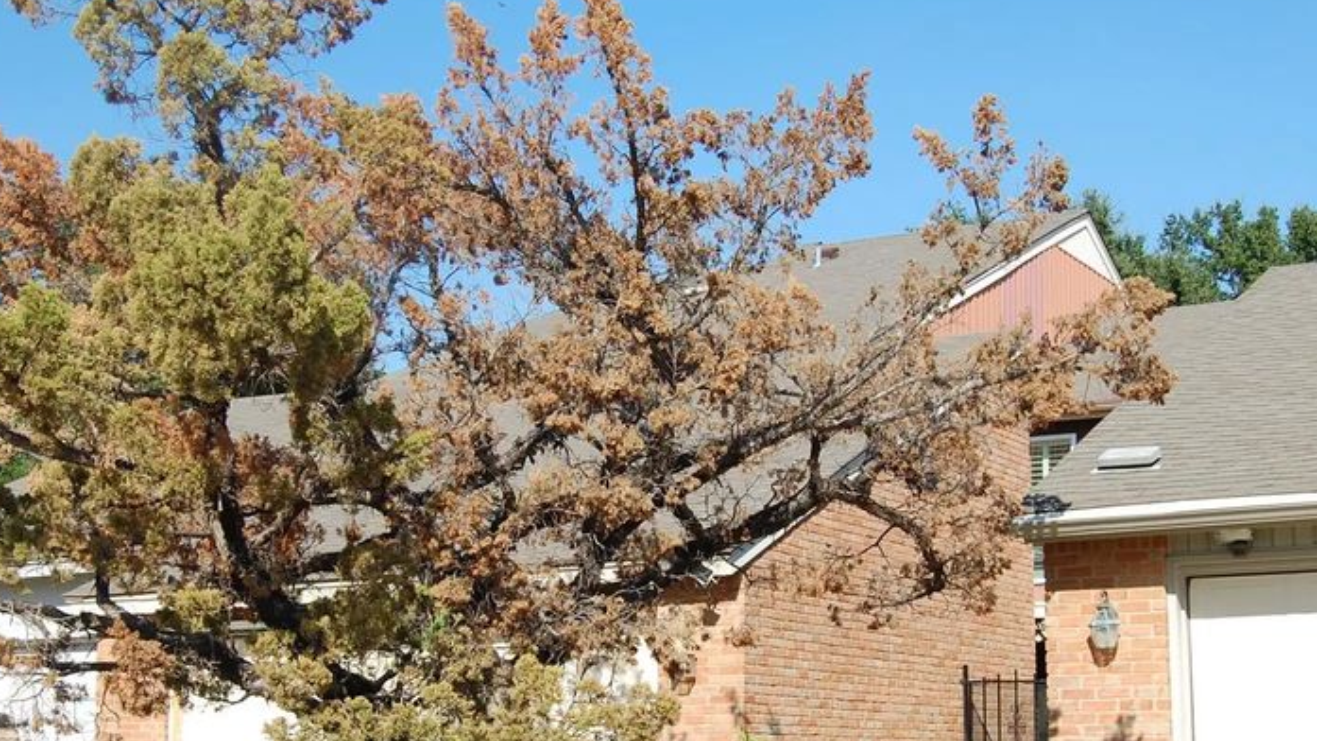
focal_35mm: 60
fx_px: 2095
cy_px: 525
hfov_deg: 34.9
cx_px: 667
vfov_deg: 19.9
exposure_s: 1/320
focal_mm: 26
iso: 200
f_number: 9
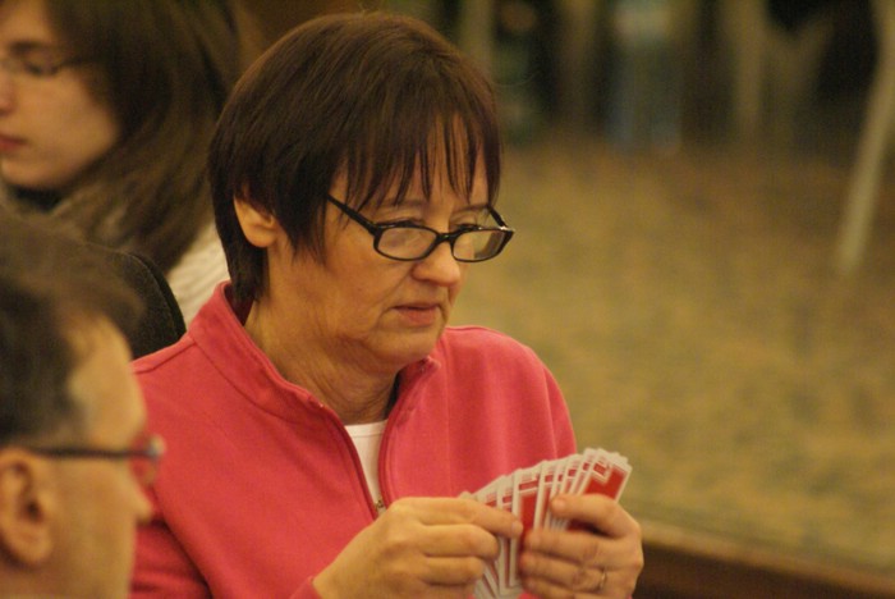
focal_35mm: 450
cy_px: 300
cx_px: 448
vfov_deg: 3.1
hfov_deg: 4.6
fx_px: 11196
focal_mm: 300
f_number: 5.6
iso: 1600
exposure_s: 1/13
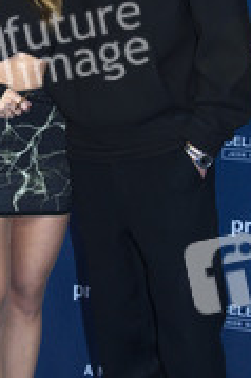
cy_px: 158
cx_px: 101
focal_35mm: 107
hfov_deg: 12.8
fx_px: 1121
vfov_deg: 19.1
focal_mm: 48
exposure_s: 1/200
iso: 1600
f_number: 5.6
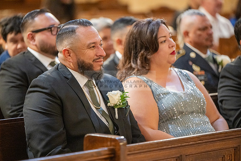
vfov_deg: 6.9
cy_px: 80
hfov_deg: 10.3
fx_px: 1339
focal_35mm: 200
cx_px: 120
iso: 2000
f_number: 2.8
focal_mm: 200
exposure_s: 1/100
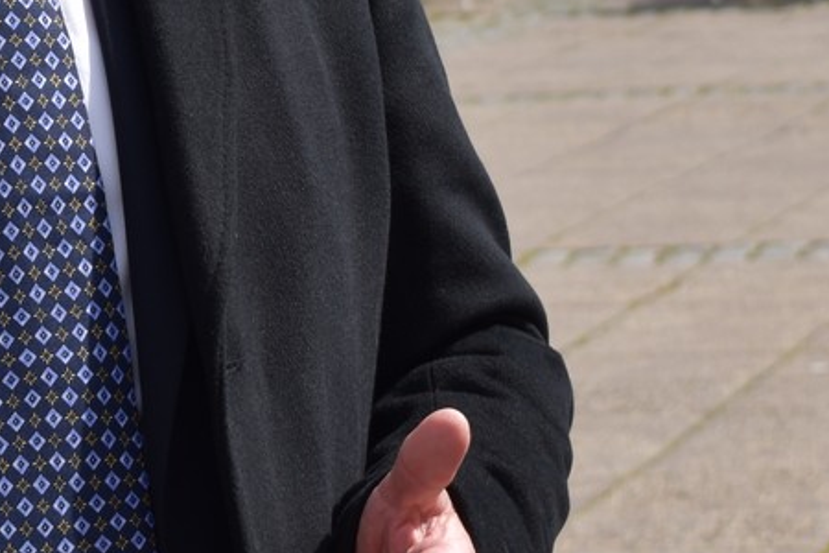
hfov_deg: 7.3
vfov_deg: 4.9
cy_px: -275
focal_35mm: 281
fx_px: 6470
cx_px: 85
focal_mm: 52
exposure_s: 1/250
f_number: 8
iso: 100
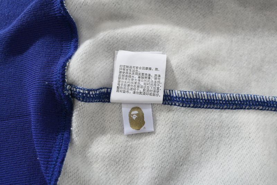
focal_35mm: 24
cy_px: 92
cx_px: 138
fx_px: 185
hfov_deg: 73.8
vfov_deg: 53.1
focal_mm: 24
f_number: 9
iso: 125
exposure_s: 1/125
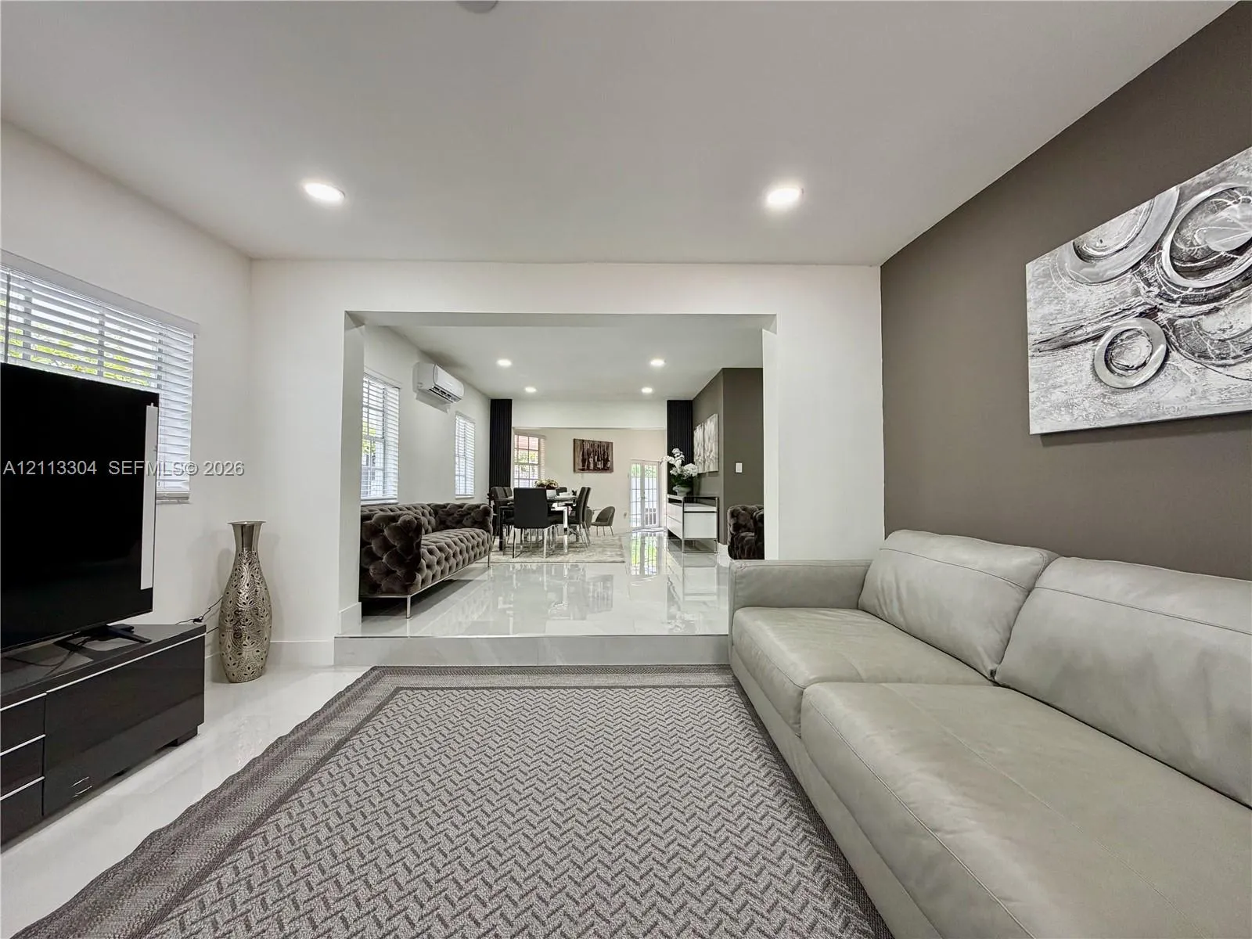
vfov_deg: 85.7
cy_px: 470
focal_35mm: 14
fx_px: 506
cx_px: 626
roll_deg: +0.5
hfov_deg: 102.1
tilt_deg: +1.6
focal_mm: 2.22
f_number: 2.2
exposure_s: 1/121
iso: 320
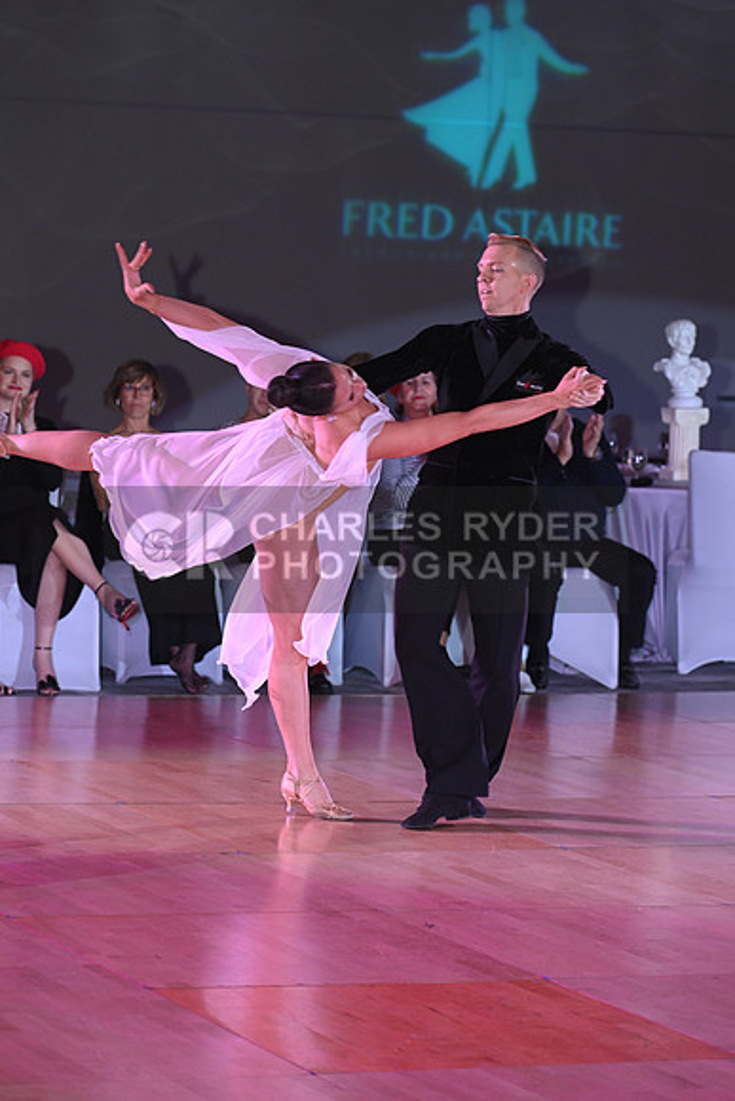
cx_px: 368
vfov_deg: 15.2
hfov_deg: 10.2
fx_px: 4132
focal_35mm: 135
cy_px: 550
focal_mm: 135
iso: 2000
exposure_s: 1/200
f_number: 5.6
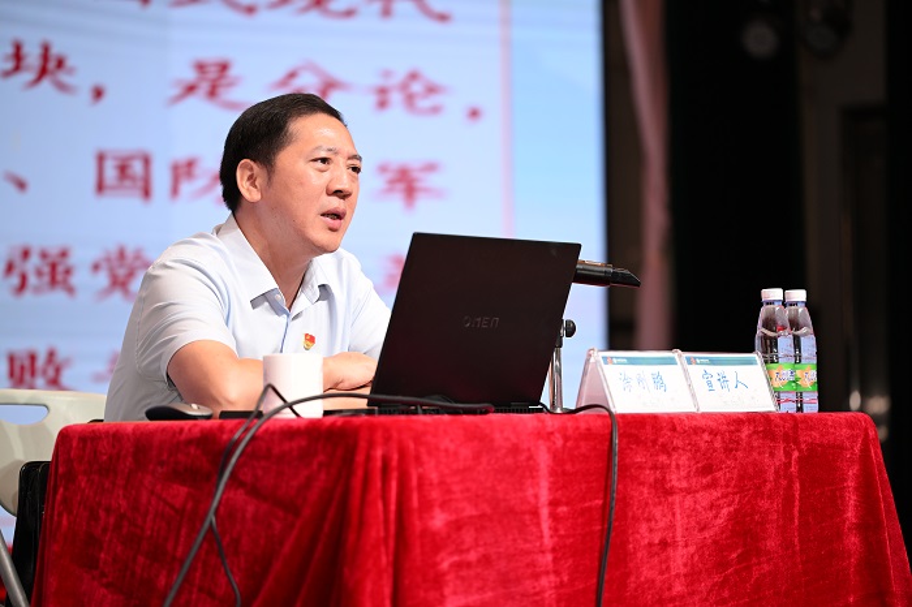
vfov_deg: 13.0
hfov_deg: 19.5
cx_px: 456
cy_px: 304
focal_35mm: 105
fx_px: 2659
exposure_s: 1/100
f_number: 2.8
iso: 320
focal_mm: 105
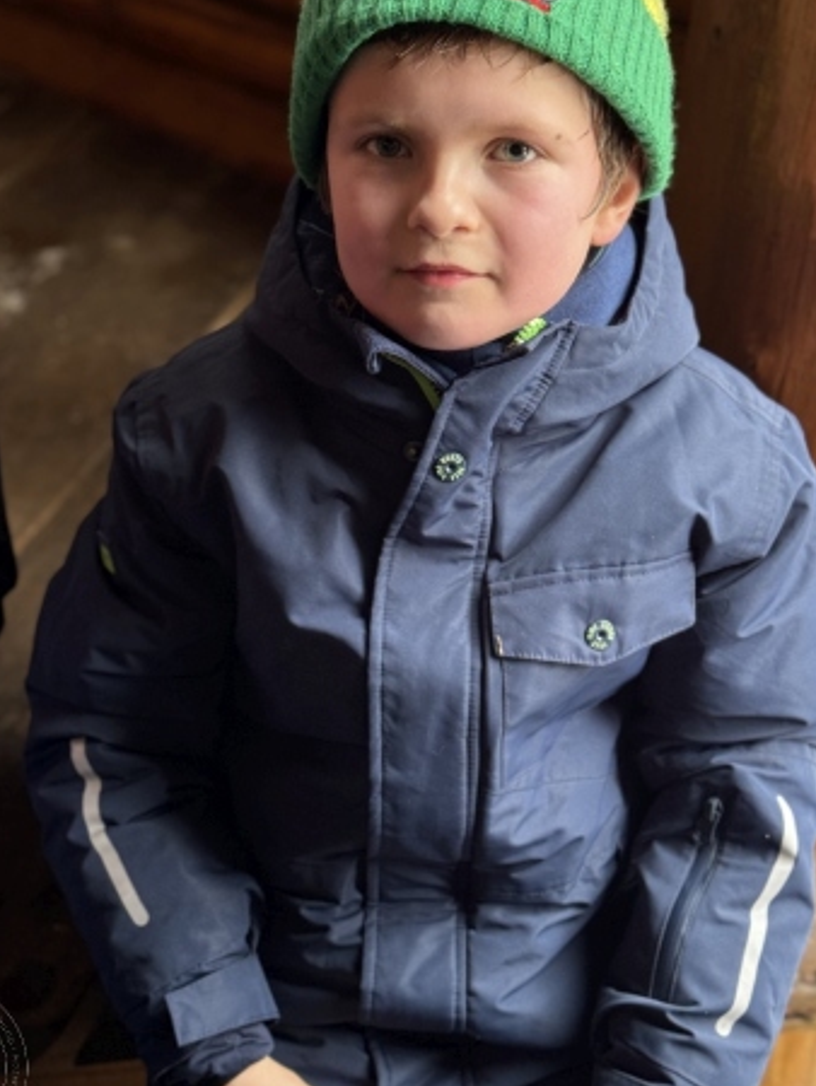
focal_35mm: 64
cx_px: 394
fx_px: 2010
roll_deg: -3.2
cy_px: 434
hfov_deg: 23.0
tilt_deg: -30.3
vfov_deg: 30.2
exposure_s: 1/65
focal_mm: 6.86
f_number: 1.78
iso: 100
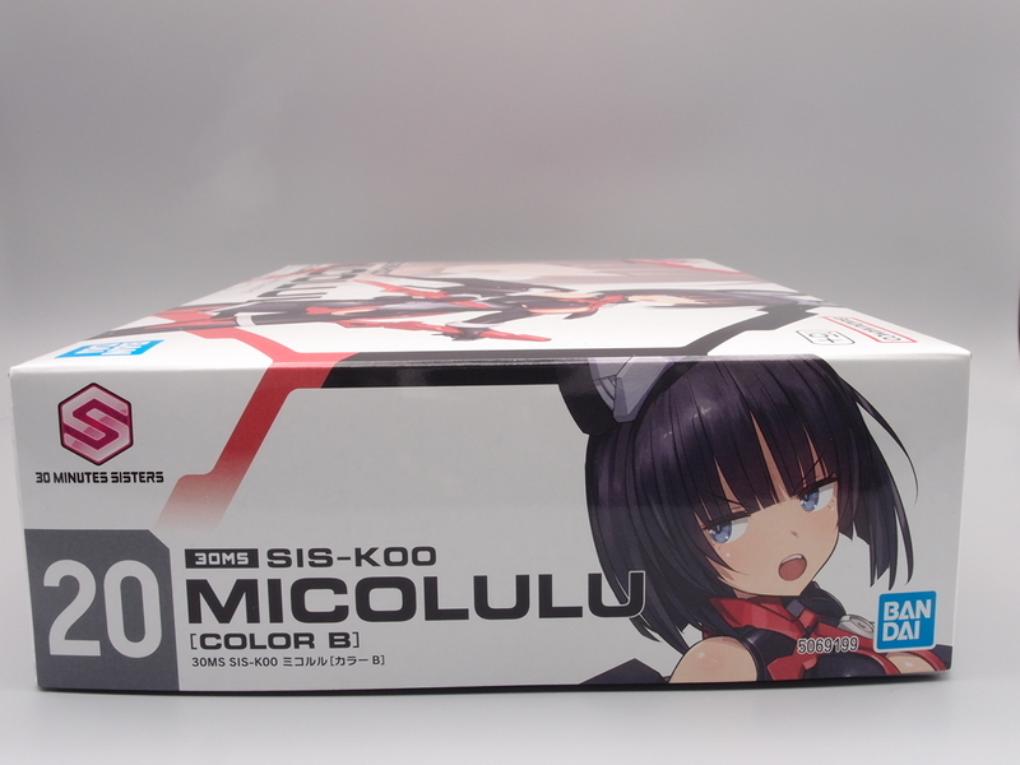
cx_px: 510
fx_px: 1120
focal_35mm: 38
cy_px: 382
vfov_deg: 37.7
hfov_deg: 49.0
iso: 100
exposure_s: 1/5
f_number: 8
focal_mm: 8.16
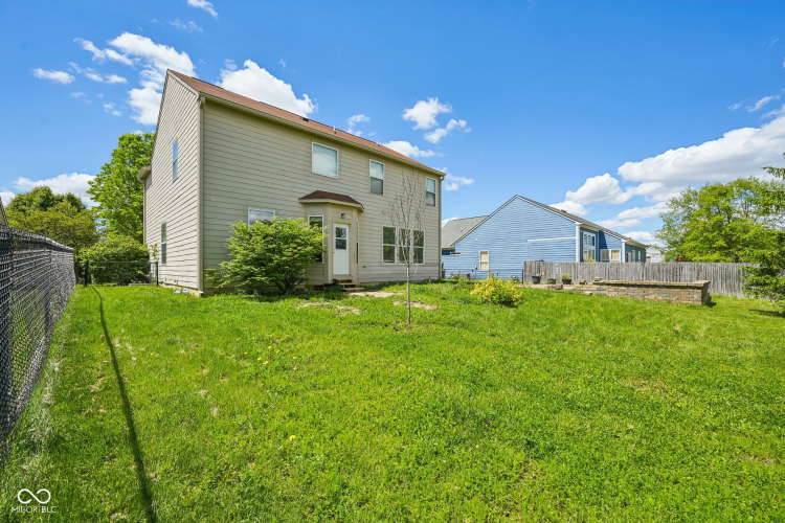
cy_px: 262
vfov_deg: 81.2
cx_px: 392
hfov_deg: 104.3
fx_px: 305
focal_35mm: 14
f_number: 8
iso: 100
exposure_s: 1/250
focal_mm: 14
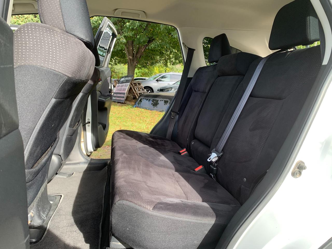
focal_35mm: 26
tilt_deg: -10.4
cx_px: 166
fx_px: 249
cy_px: 124
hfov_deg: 67.3
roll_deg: -1.7
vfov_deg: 53.1
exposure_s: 1/122
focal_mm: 4.25
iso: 25
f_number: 1.8
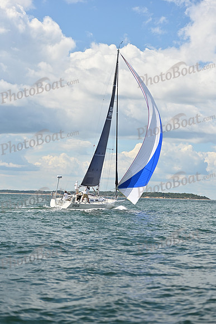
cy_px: 162
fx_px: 773
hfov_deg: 15.9
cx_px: 108
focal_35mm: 86
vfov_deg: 23.6
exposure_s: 1/2500
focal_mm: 86
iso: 250
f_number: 2.8
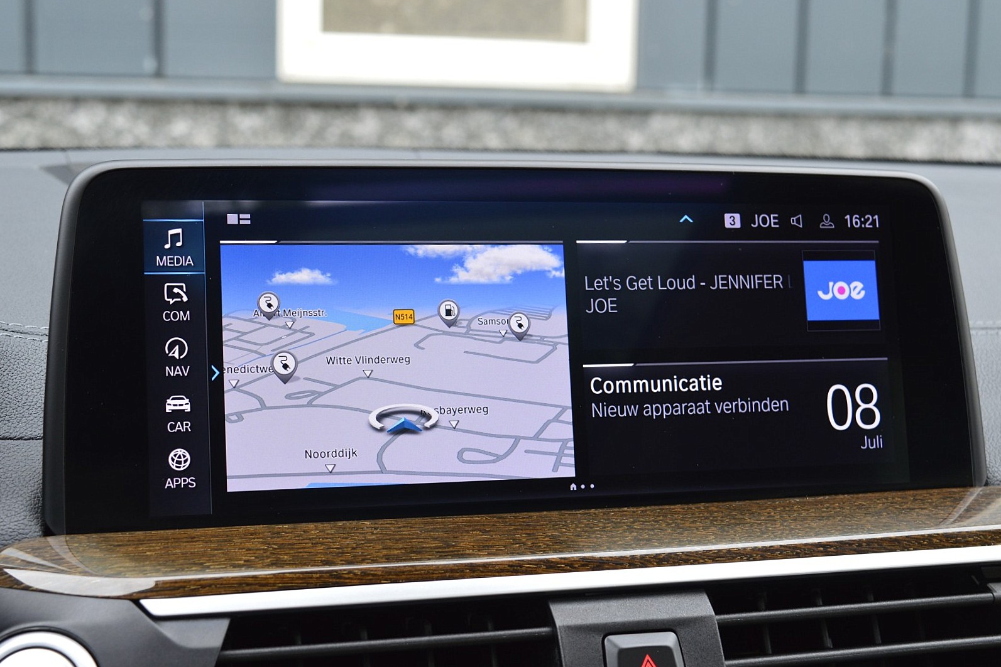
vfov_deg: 24.6
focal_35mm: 55
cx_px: 501
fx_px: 1529
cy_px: 330
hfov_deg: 36.2
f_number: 8
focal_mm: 36
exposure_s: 1/60
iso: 400
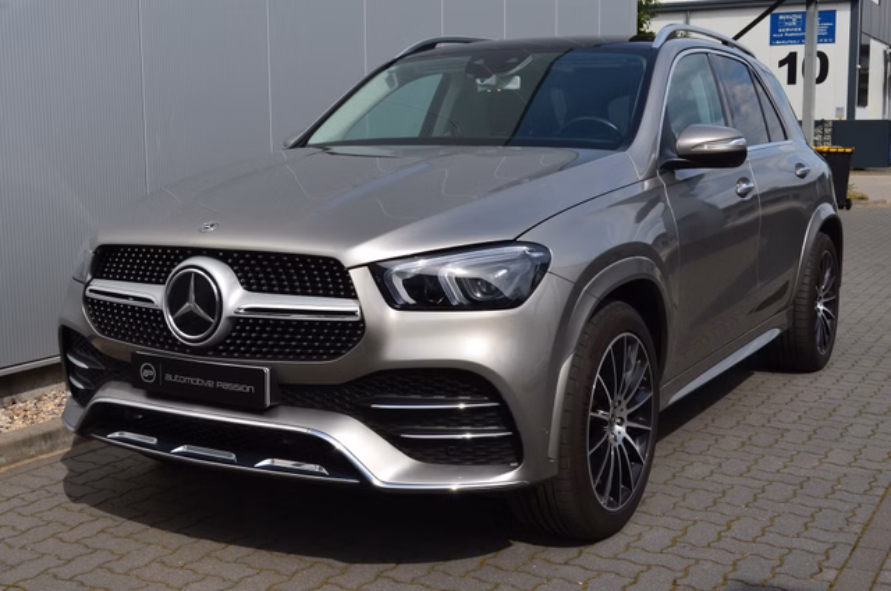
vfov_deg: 29.7
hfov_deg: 43.7
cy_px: 296
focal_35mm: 45
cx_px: 446
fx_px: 1112
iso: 140
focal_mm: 30
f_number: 11
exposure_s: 1/125
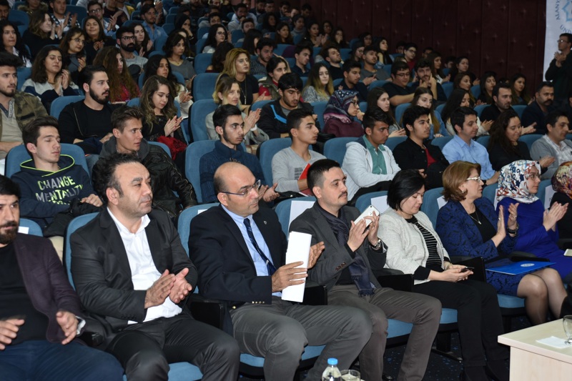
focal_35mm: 42
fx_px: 667
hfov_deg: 46.4
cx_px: 286
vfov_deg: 31.9
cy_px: 190
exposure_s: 1/30
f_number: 3.3
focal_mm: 42
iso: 125
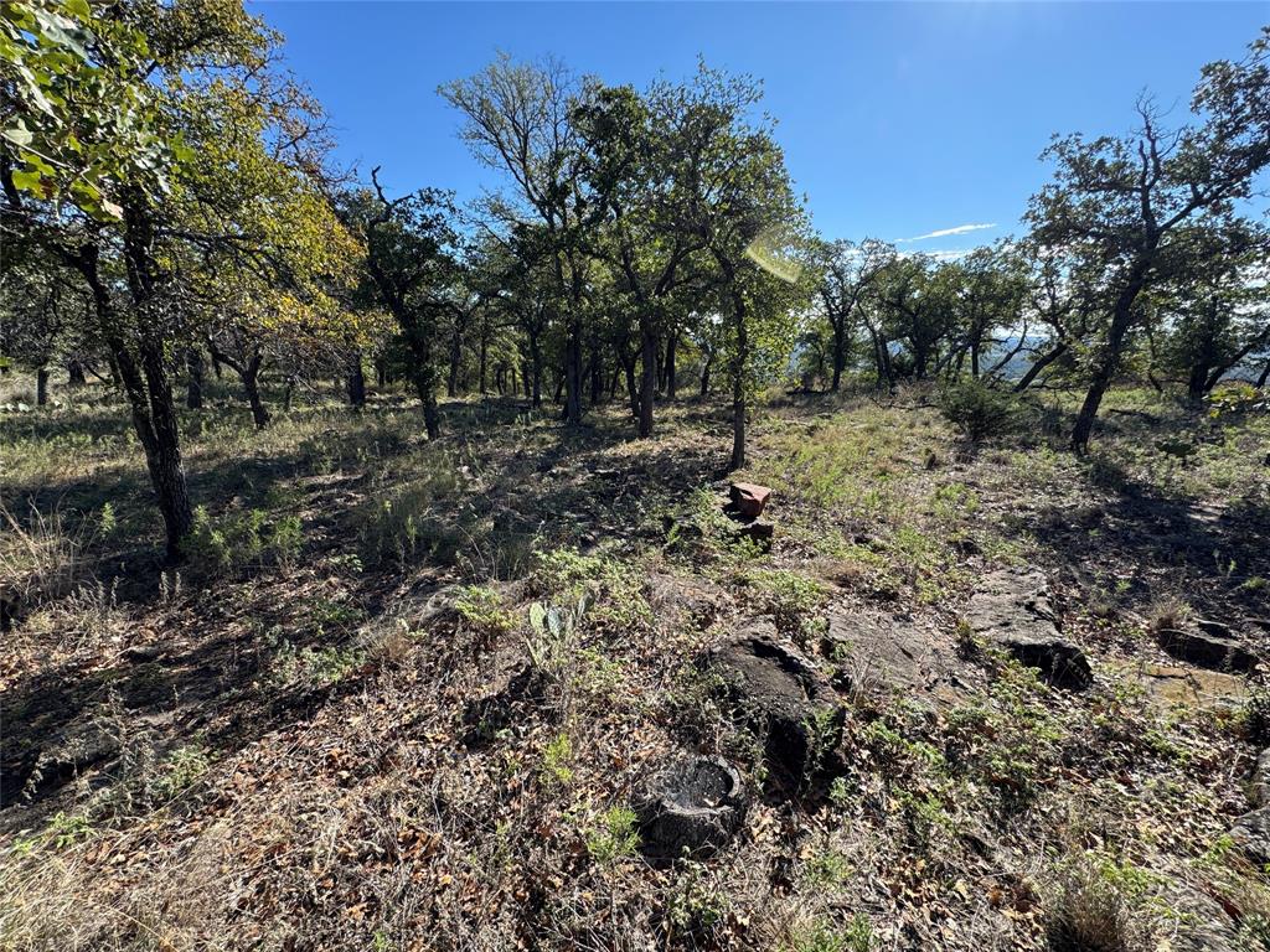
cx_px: 635
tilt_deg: -15.4
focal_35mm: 14
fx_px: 514
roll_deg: -0.5
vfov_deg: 85.7
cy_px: 476
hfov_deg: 102.1
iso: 50
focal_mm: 2.22
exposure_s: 1/779
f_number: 2.2
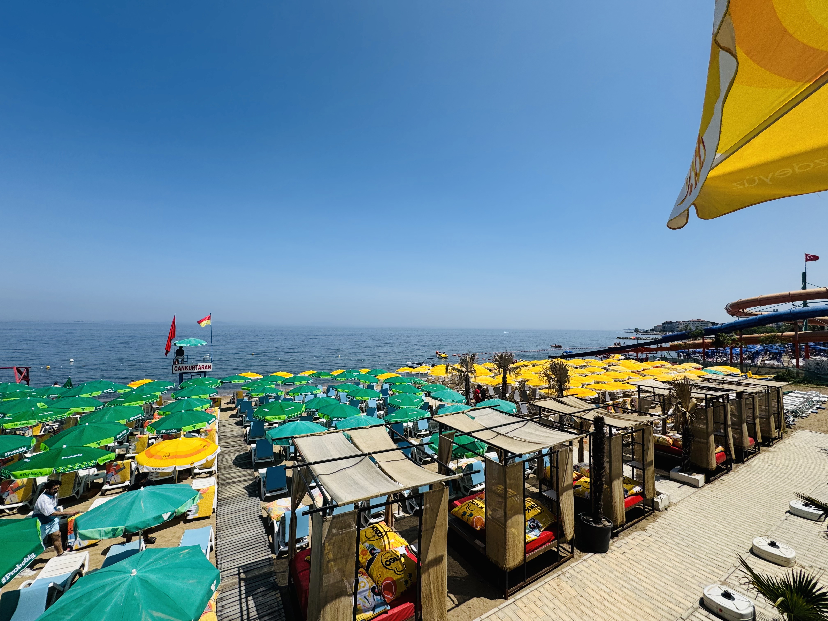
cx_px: 414
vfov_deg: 85.7
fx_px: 335
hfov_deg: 102.1
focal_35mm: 14
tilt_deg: +3.5
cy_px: 310
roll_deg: -0.1
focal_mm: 2.22
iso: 50
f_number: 2.2
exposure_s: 1/3717
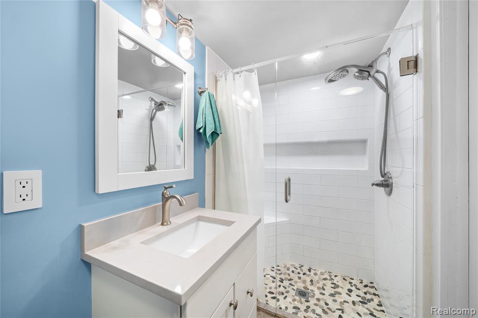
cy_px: 159
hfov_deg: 108.3
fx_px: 173
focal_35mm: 13
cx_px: 239
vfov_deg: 85.4
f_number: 8
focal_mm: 13
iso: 250
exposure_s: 1/4
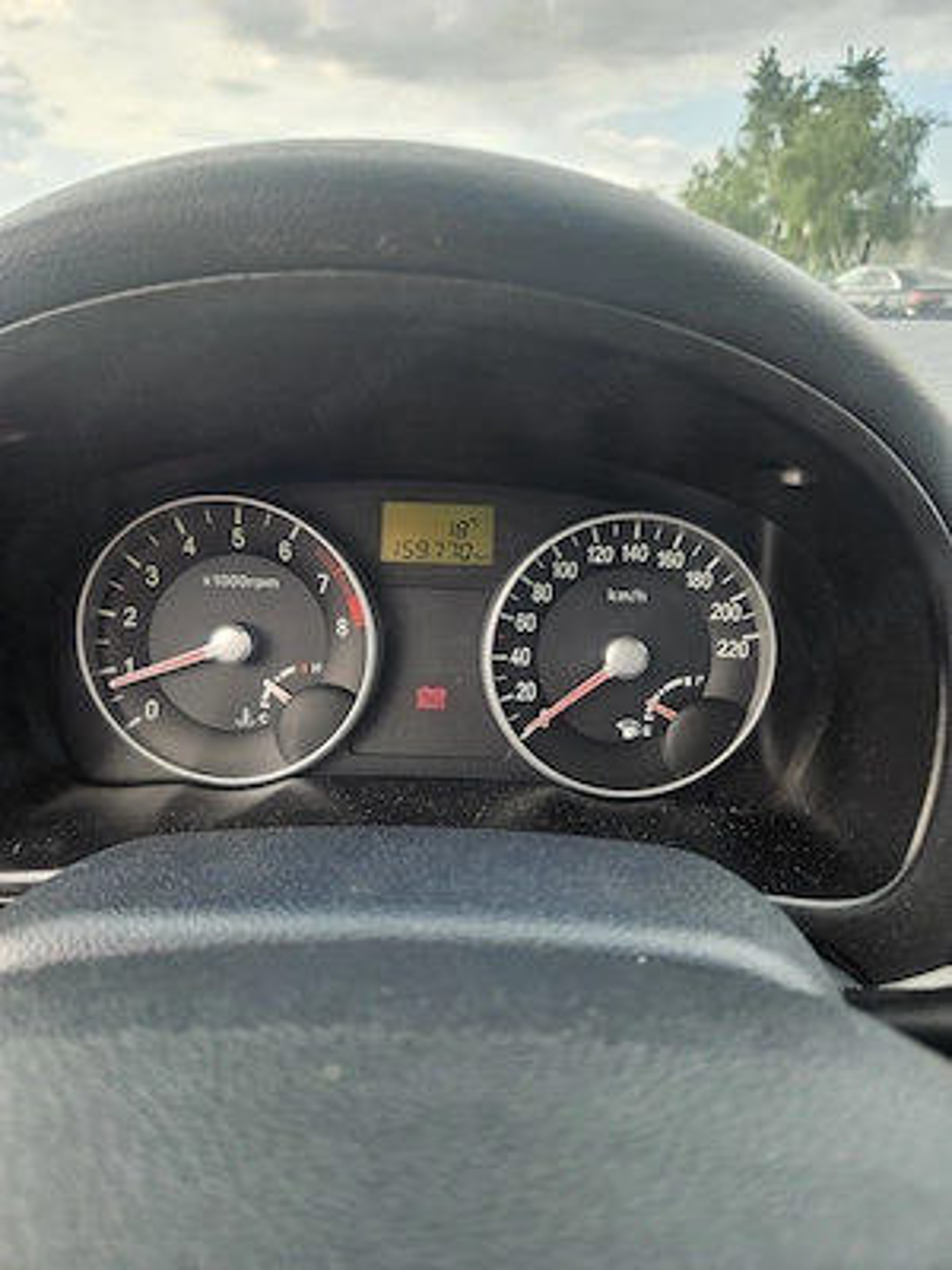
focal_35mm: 23
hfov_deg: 58.9
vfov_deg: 73.9
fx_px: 843
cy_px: 635
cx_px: 476
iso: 32
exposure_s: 1/101
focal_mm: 5.4
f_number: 1.8
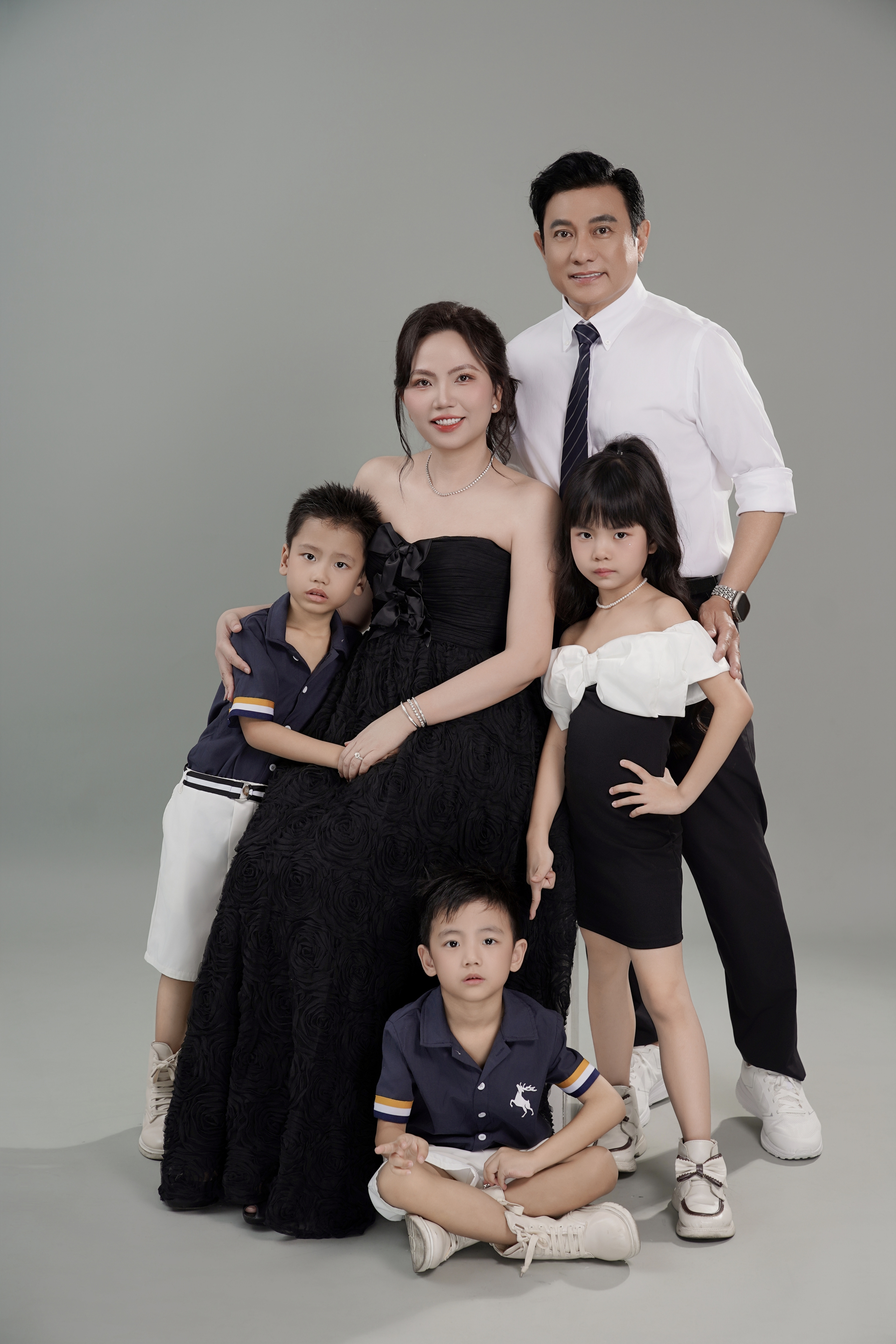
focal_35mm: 64
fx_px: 2389
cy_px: 672
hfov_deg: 21.2
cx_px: 448
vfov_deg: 31.4
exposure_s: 1/160
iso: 100
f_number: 4
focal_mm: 64
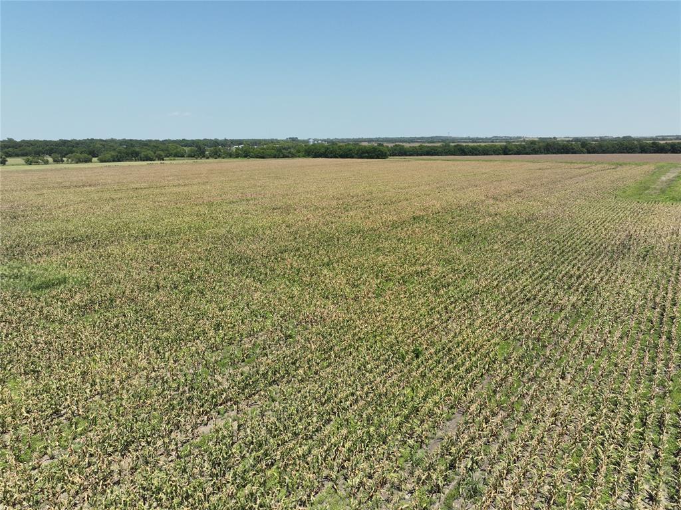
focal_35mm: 24
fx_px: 472
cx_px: 340
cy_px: 255
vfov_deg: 56.8
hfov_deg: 71.6
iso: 100
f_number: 2.8
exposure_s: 1/1600
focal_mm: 12.29
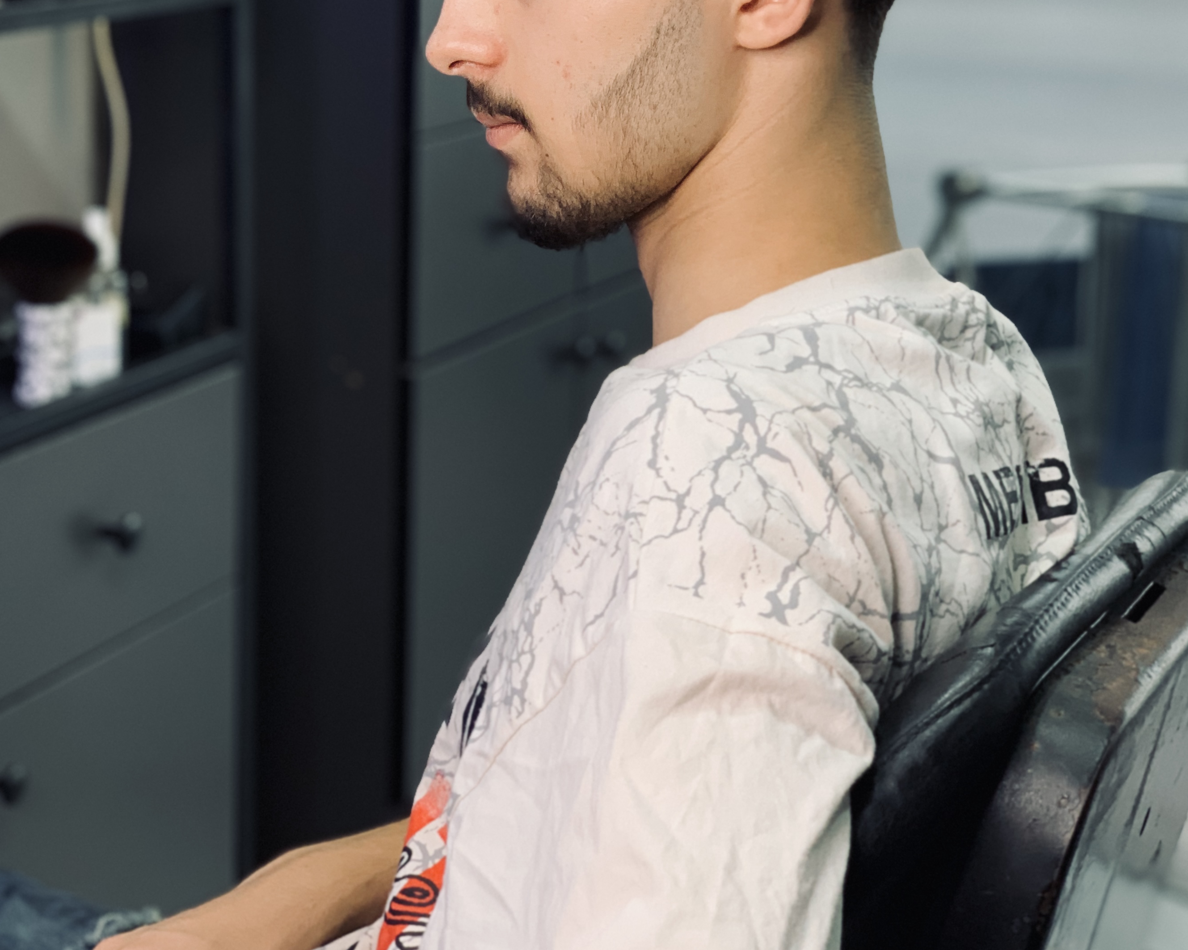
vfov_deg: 19.6
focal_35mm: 77
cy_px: 146
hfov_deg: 24.8
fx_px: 2707
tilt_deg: -7.5
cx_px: 602
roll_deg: -2.8
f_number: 2.4
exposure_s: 1/100
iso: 100
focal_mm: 6
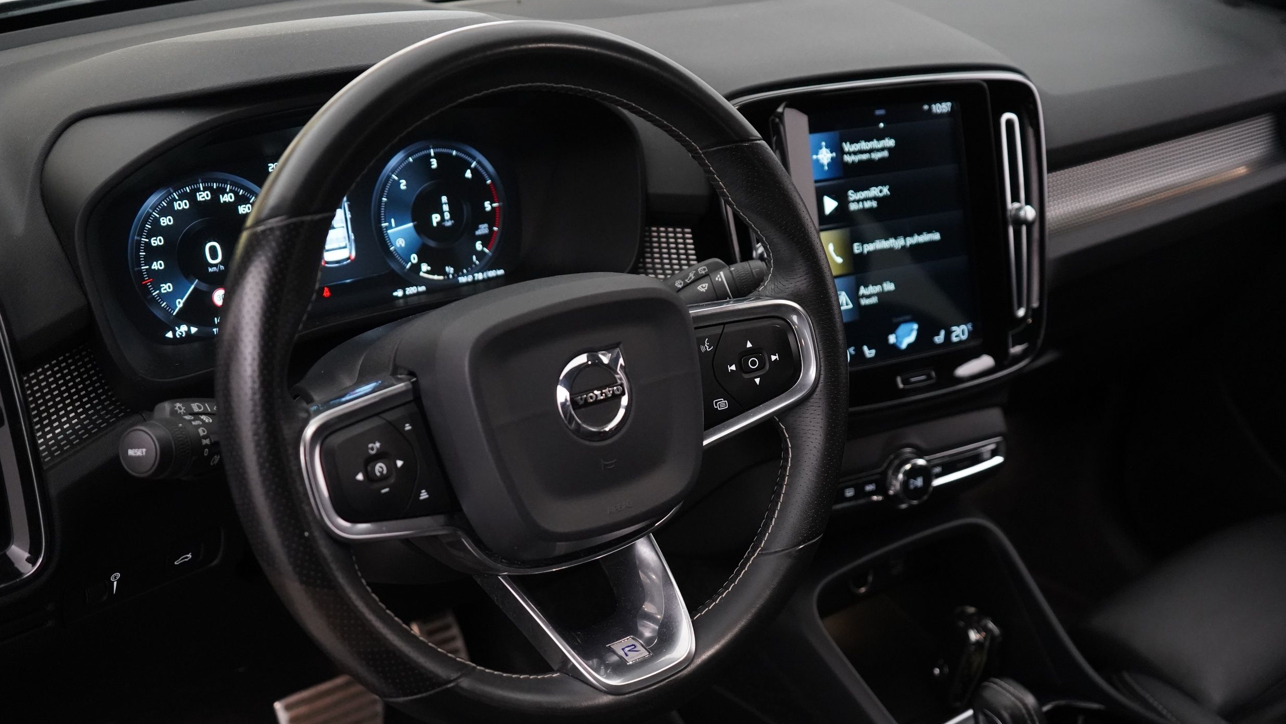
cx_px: 641
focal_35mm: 38
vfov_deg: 31.2
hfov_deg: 52.8
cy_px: 401
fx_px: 1296
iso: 6400
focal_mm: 36
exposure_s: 1/160
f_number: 4
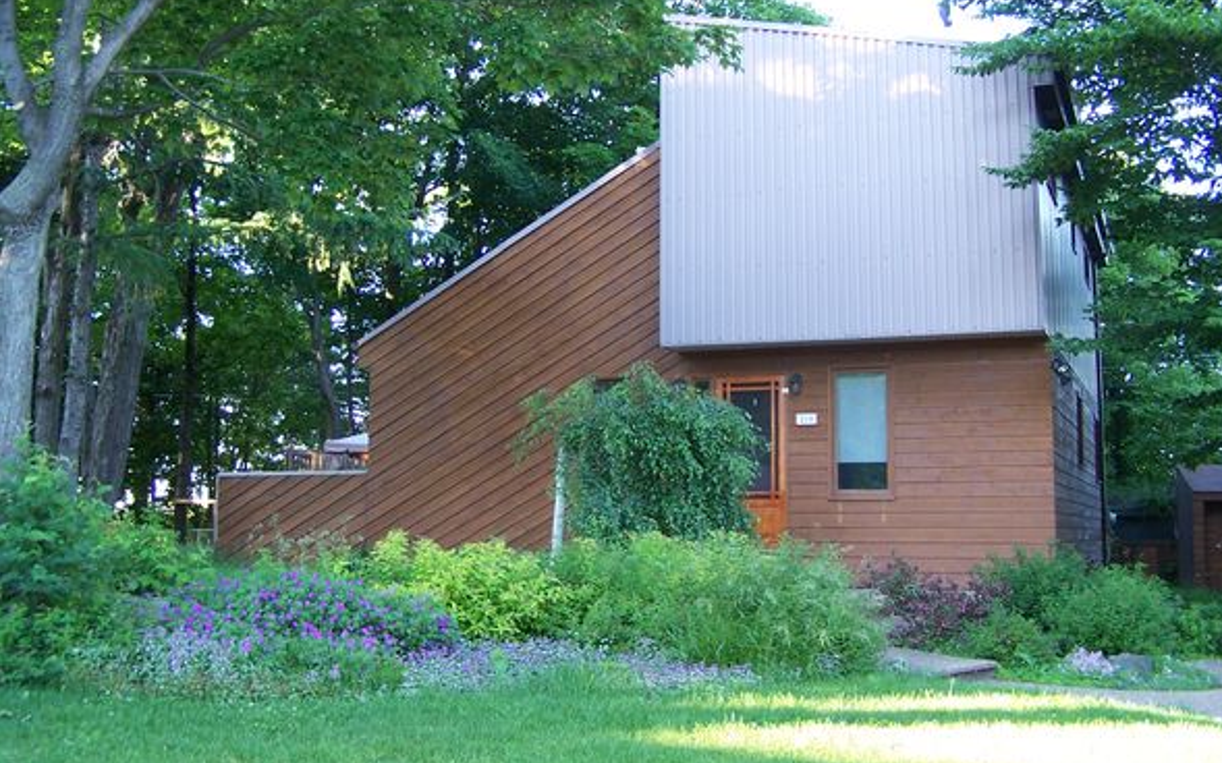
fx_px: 1365
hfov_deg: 48.2
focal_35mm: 41
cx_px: 620
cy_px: 309
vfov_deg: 31.2
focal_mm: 6.3
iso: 100
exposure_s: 1/30
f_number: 2.8
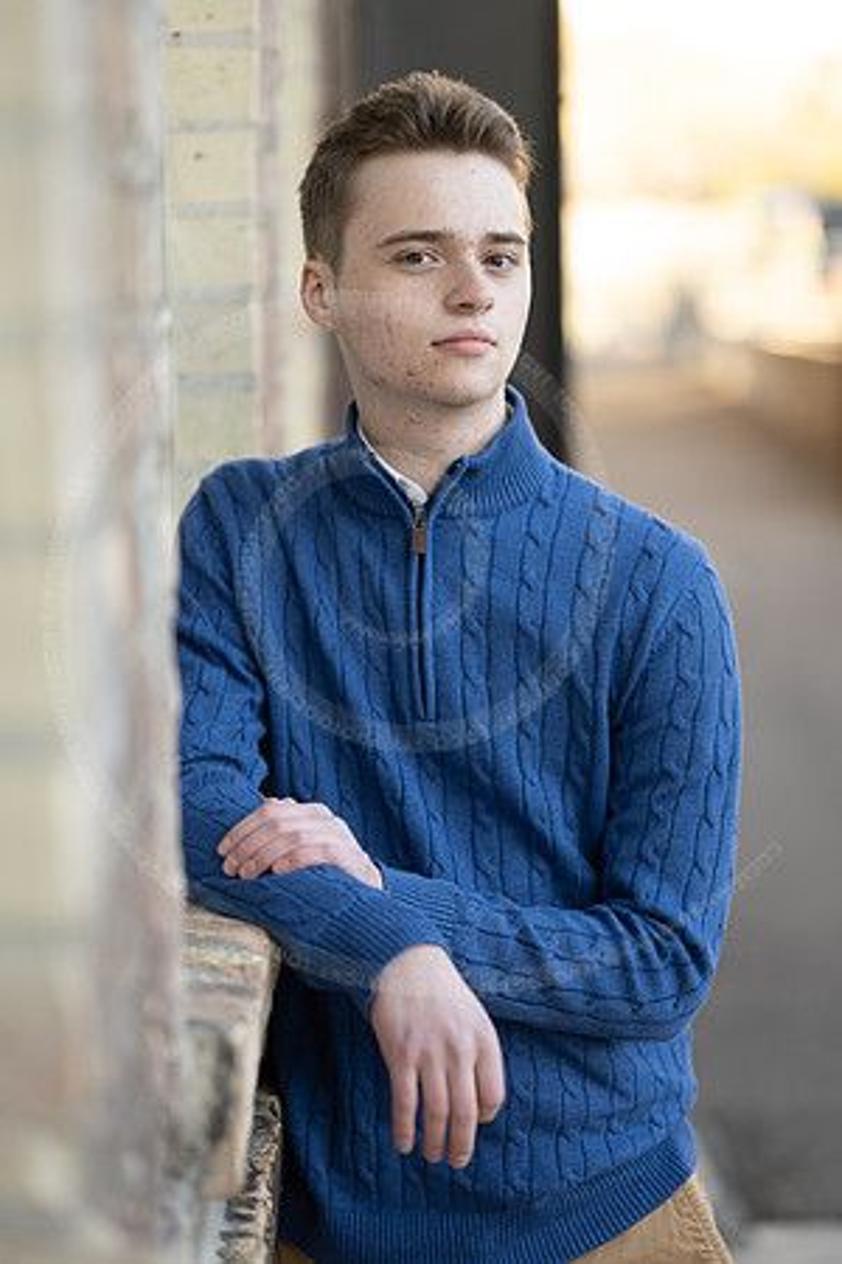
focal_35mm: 85
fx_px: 2982
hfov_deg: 16.1
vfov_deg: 23.9
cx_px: 421
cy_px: 632
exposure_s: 1/160
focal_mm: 85
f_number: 1.8
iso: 100
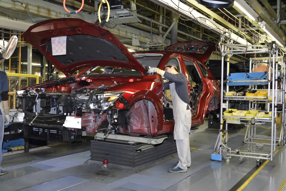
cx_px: 143
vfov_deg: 36.9
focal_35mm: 36
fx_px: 286
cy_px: 96
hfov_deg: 53.1
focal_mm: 24
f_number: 5.6
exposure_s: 1/60
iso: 1600
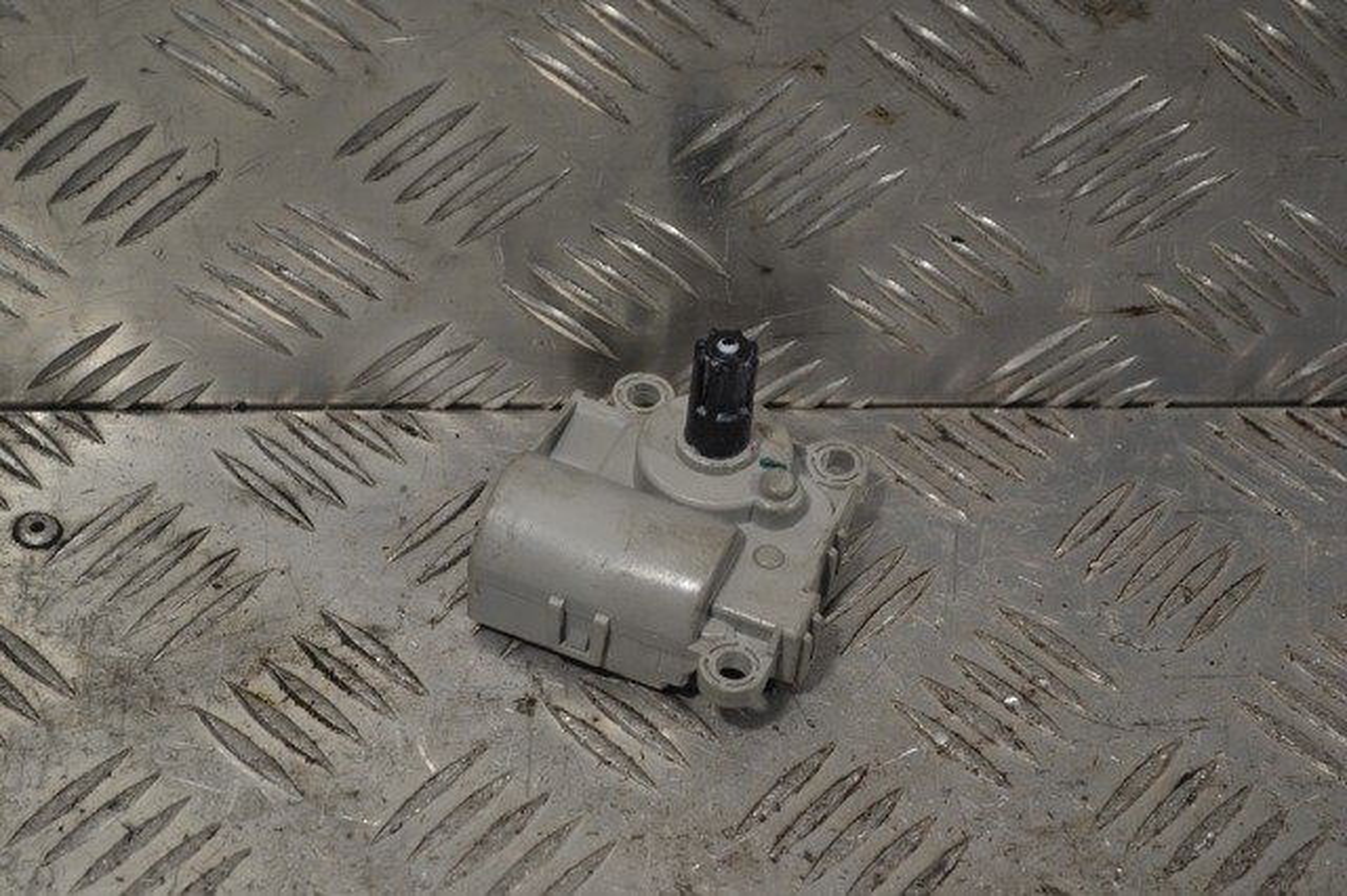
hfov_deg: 24.6
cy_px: 448
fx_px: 3085
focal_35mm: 82
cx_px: 674
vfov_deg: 16.5
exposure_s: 1/125
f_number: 5.6
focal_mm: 55
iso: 400
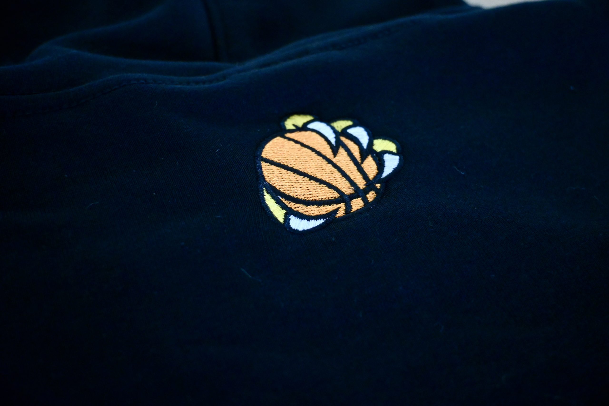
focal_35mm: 41
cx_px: 304
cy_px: 203
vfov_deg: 32.4
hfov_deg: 47.2
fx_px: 698
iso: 5600
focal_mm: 27.5
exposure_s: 1/60
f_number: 4.5
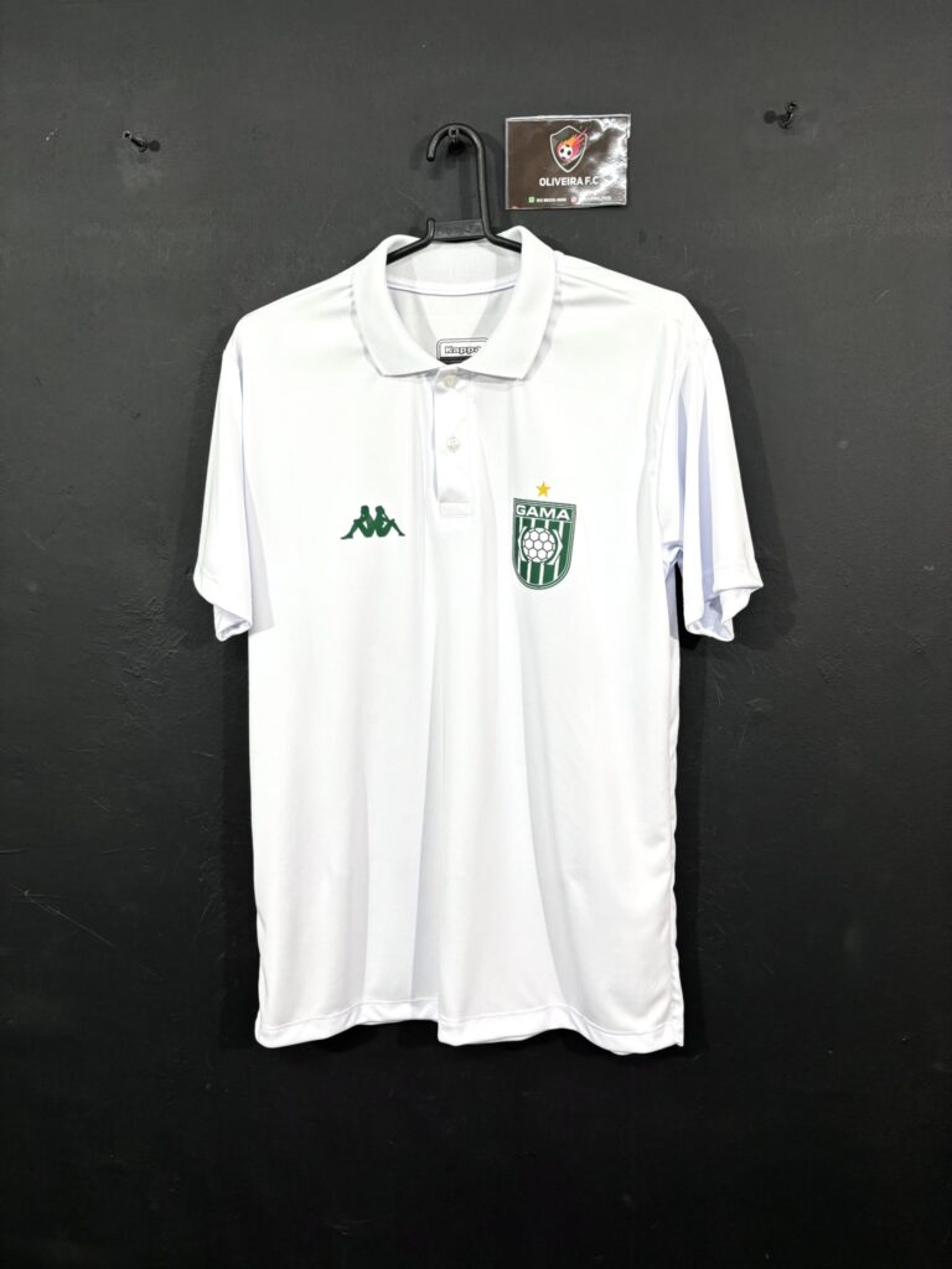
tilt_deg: -8.3
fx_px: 953
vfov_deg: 67.3
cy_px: 634
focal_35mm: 26
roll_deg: +0.0
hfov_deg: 53.1
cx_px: 476
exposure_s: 1/60
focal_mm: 5.96
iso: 125
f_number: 1.6
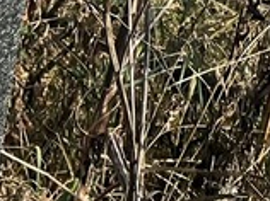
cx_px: -400
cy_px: 482
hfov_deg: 4.9
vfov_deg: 3.7
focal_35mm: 391
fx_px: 3045
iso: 25
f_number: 2.8
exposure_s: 1/269
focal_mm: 9
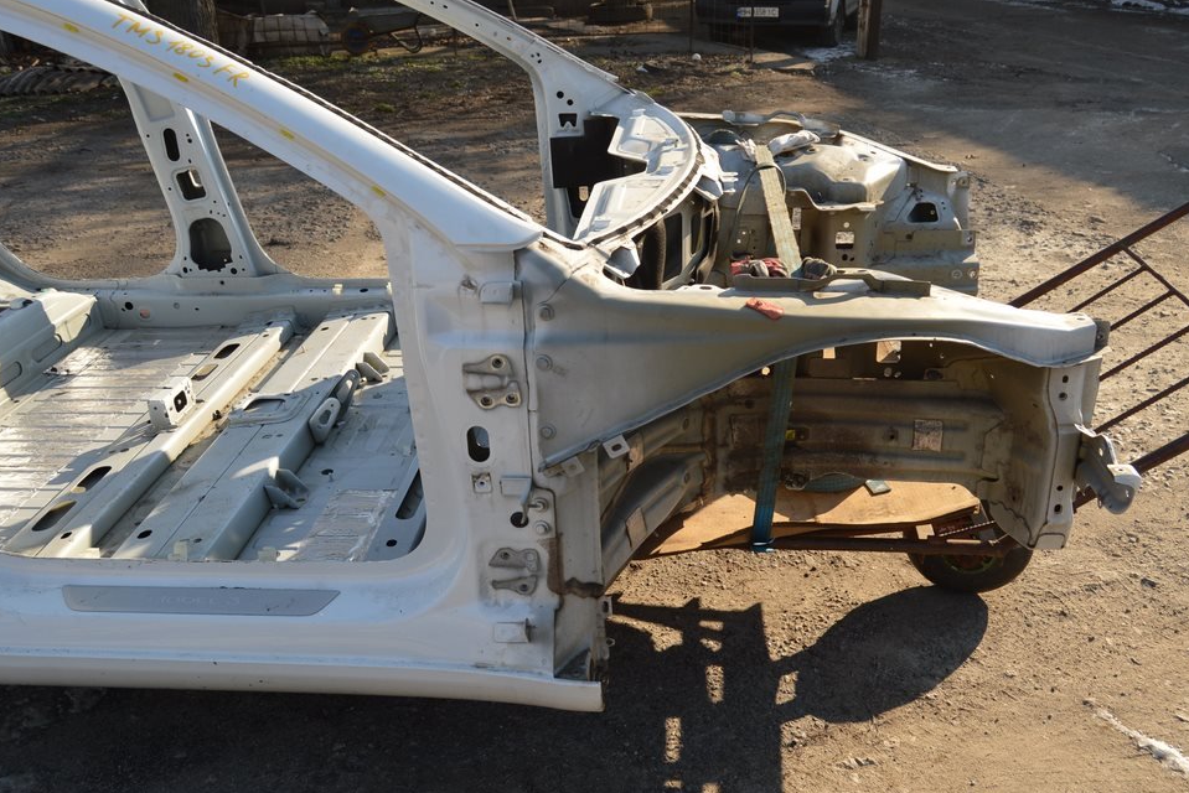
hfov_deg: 58.7
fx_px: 1057
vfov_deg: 41.1
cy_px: 414
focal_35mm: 32
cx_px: 626
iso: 100
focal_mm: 20
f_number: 8
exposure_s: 1/250
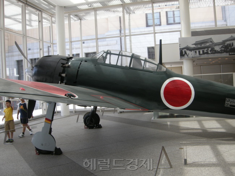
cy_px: 88
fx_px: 238
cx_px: 118
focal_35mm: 35
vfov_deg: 40.7
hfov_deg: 52.6
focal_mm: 7.5
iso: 64
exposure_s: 1/108
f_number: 3.8
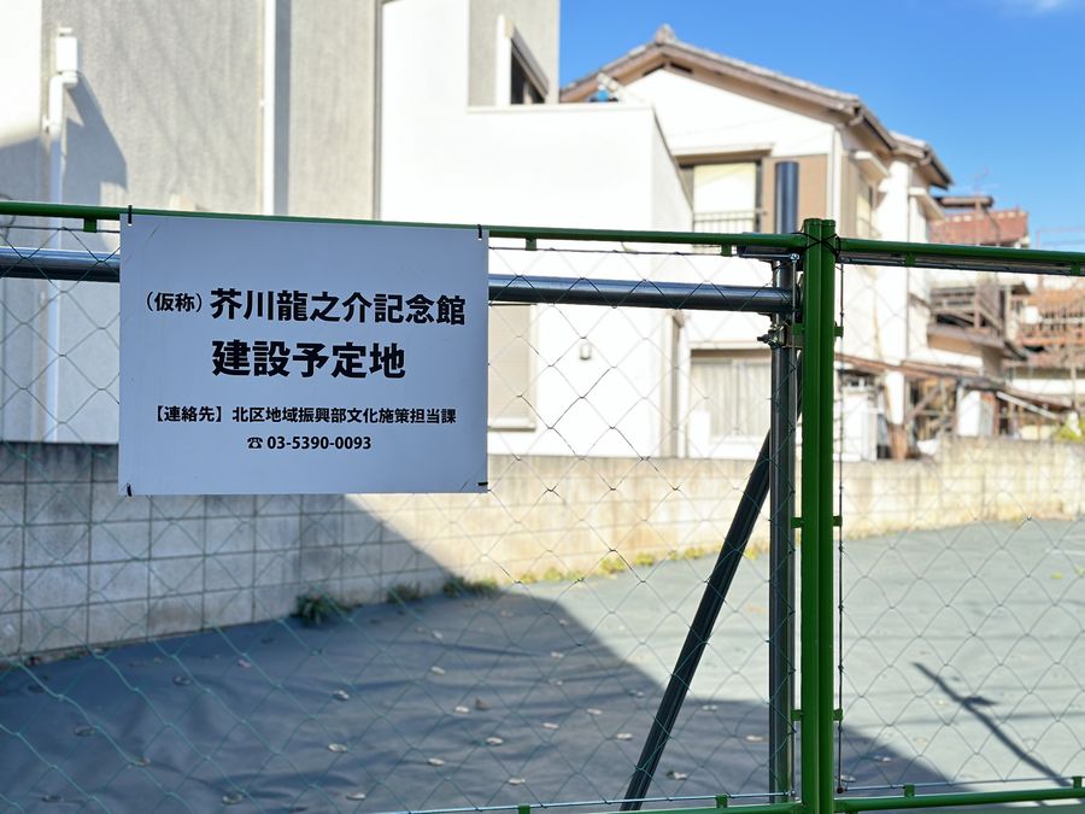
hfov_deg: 39.7
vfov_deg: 30.3
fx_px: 1505
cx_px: 542
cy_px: 407
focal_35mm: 48
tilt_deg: +2.3
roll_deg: -0.7
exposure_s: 1/1062
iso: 80
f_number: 1.78
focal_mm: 6.86
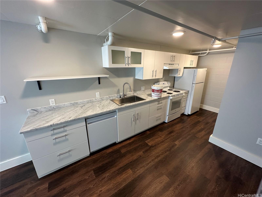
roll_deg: -0.3
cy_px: 98
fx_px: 106
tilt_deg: -14.9
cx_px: 131
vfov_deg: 85.7
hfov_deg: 102.1
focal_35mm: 14
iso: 160
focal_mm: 2.22
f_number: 2.2
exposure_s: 1/120
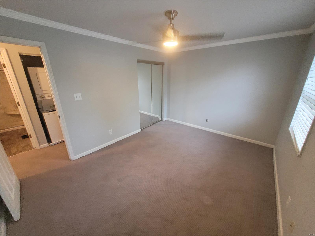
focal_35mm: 13
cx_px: 158
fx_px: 118
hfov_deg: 106.2
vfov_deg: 89.9
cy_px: 118
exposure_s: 1/39
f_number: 2.2
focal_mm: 1.74
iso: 400
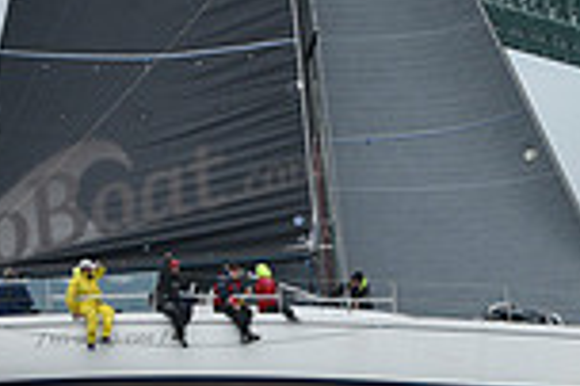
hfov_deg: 5.5
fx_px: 6035
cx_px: 527
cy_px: -32
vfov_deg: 3.7
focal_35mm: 375
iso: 250
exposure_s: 1/800
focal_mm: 98
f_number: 8
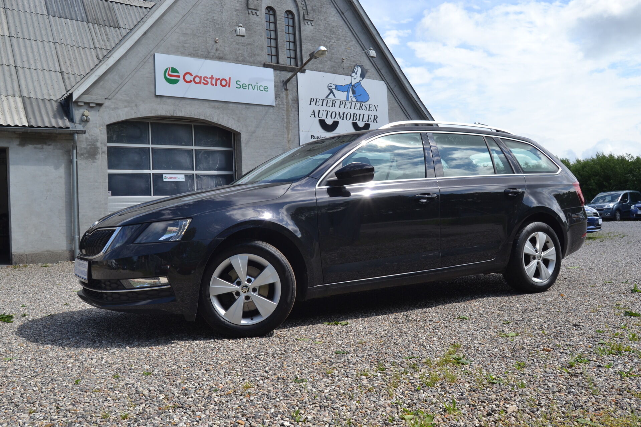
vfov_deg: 40.0
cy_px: 214
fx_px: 588
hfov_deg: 57.2
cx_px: 320
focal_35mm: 33
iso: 100
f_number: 8
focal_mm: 22
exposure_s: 1/250
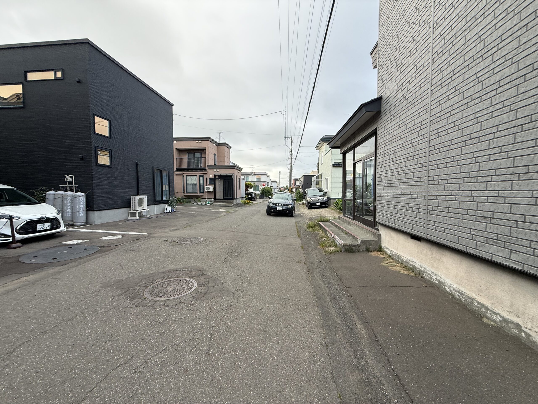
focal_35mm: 14
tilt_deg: -7.4
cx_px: 269
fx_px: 218
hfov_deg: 102.1
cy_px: 202
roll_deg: -1.5
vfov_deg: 85.7
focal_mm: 2.22
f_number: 2.2
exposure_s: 1/166
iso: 50
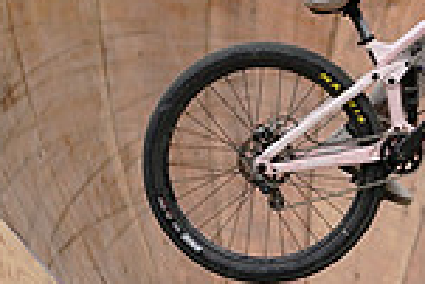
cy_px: -195
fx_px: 7220
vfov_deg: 2.3
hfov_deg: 3.4
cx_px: 481
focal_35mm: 611
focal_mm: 159
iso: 250
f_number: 2.8
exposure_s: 1/1250
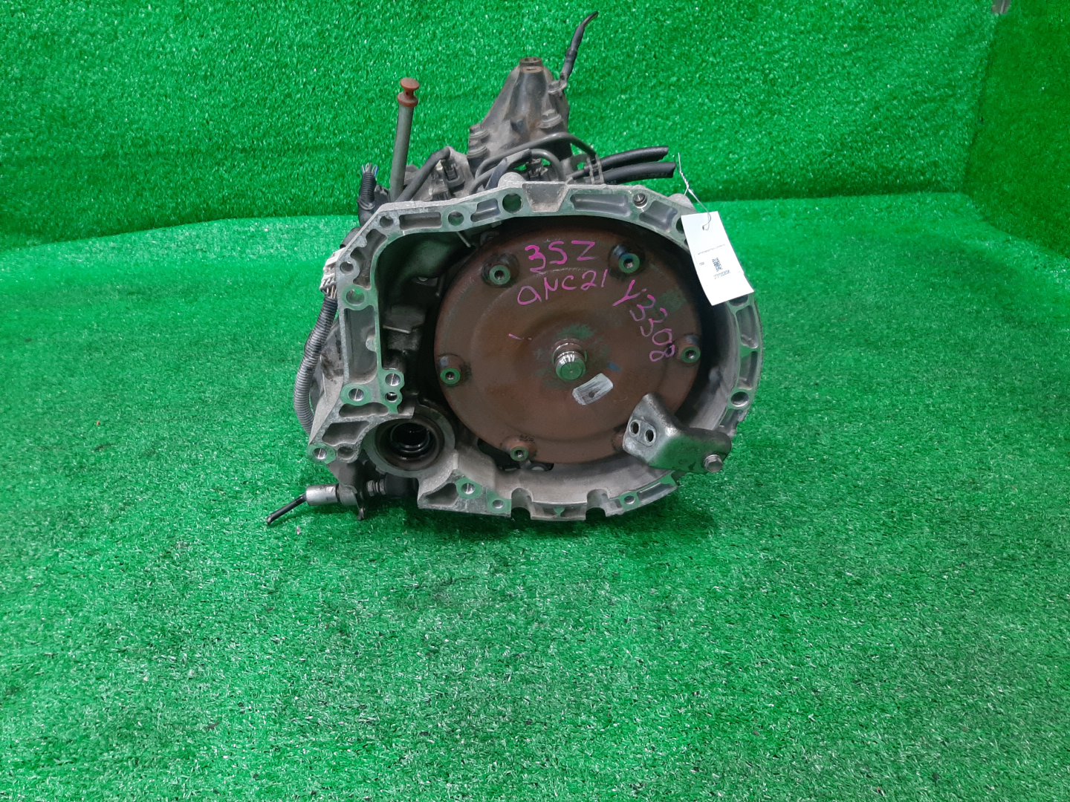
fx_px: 804
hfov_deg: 67.3
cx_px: 535
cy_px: 401
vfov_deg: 53.1
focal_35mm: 26
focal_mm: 3.93
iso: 139
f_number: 1.7
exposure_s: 1/50
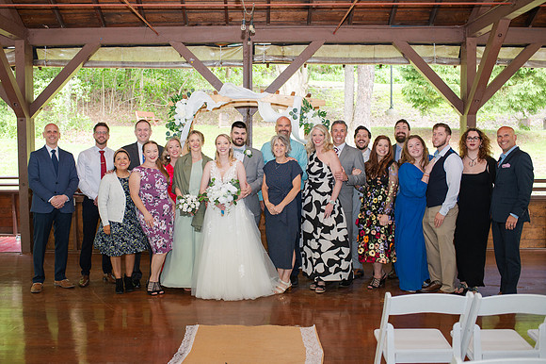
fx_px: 563
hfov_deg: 51.7
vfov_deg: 35.7
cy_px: 191
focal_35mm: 37
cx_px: 258
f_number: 3.2
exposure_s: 1/200
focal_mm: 35
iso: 800
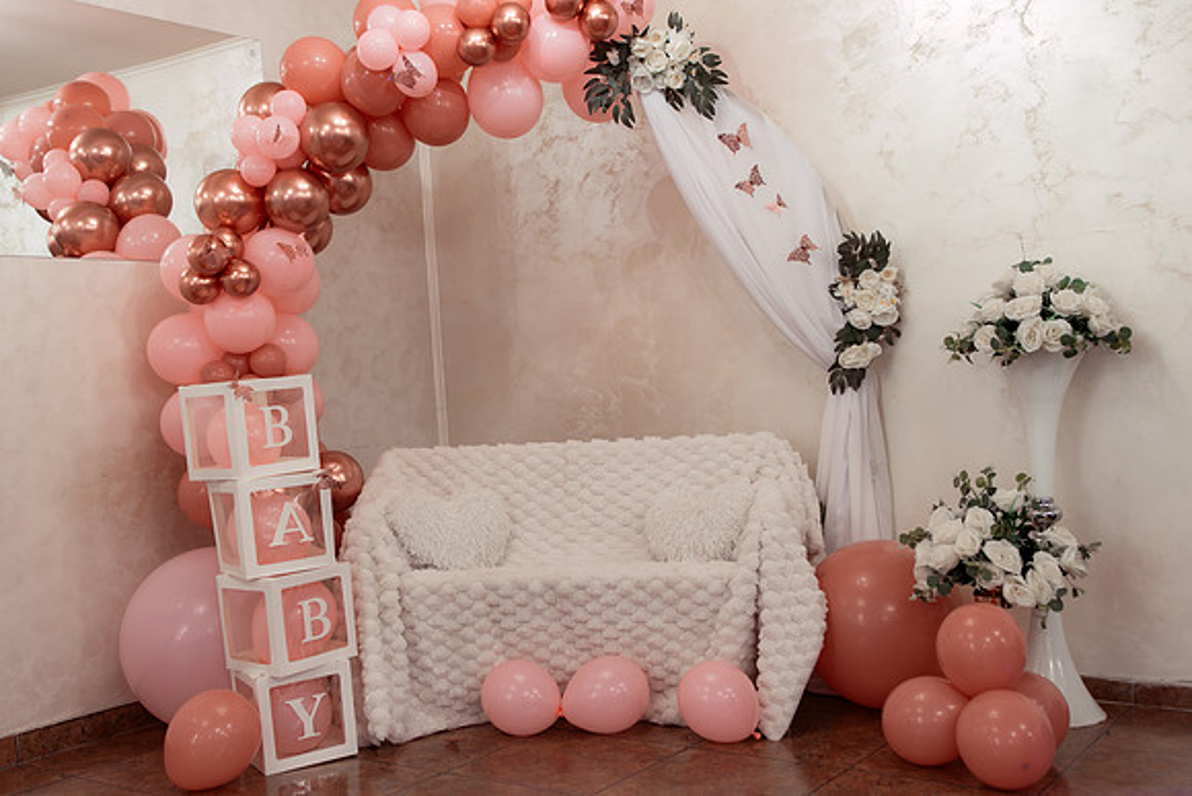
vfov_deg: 34.4
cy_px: 423
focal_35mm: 39
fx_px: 1284
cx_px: 600
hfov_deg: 49.8
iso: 1250
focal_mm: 35
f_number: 2.8
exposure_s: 1/160
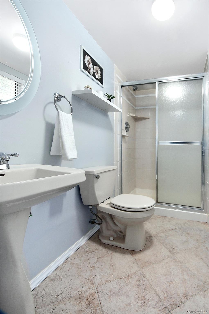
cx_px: 104
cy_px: 157
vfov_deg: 100.4
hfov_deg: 77.2
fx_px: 131
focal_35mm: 15
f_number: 22
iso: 400
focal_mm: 10
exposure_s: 1/30
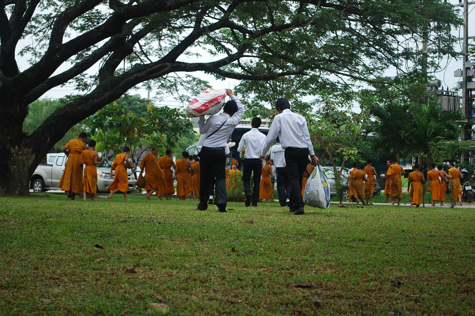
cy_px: 158
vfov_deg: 18.7
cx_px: 239
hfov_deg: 27.7
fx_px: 963
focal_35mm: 73
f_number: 5.6
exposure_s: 1/100
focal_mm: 48
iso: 200
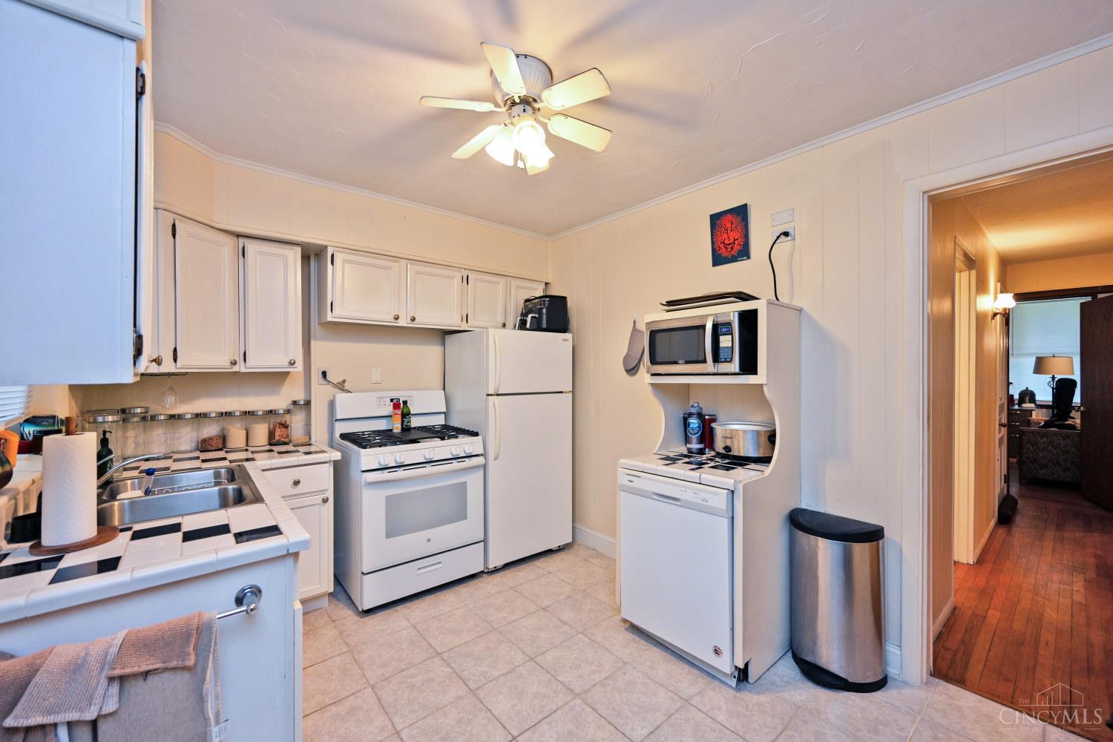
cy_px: 371
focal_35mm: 14
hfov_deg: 104.3
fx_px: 433
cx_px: 556
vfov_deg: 81.2
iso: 500
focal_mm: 14
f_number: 4
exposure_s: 1/60
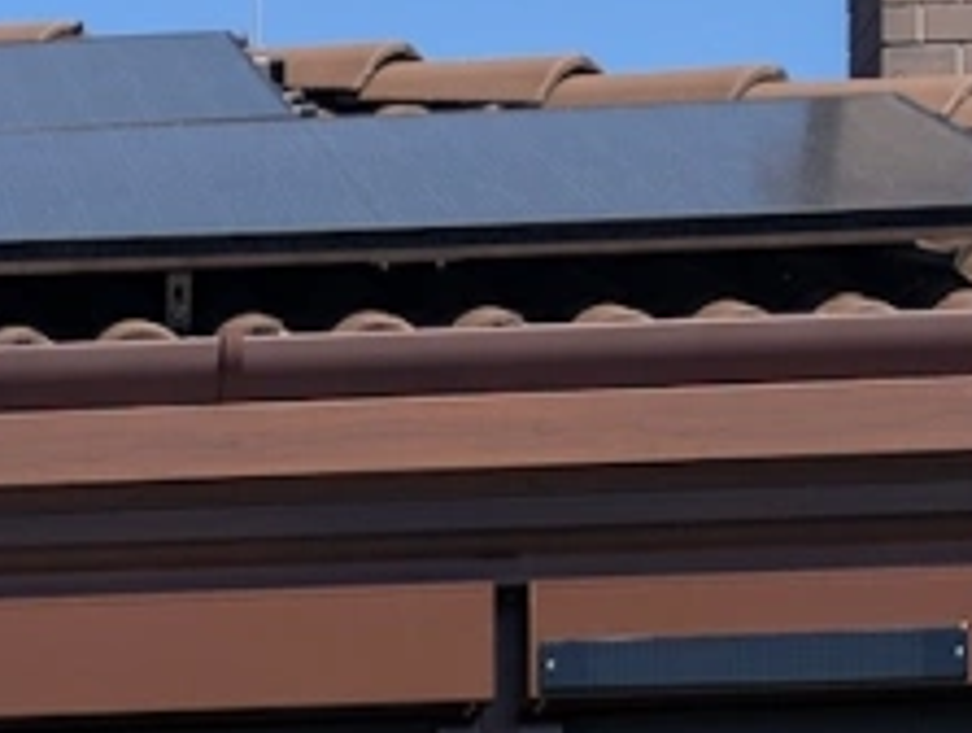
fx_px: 4837
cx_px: -606
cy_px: 1734
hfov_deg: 10.9
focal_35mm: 172
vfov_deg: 8.0
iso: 18
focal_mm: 6.9
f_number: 1.68
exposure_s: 1/1332
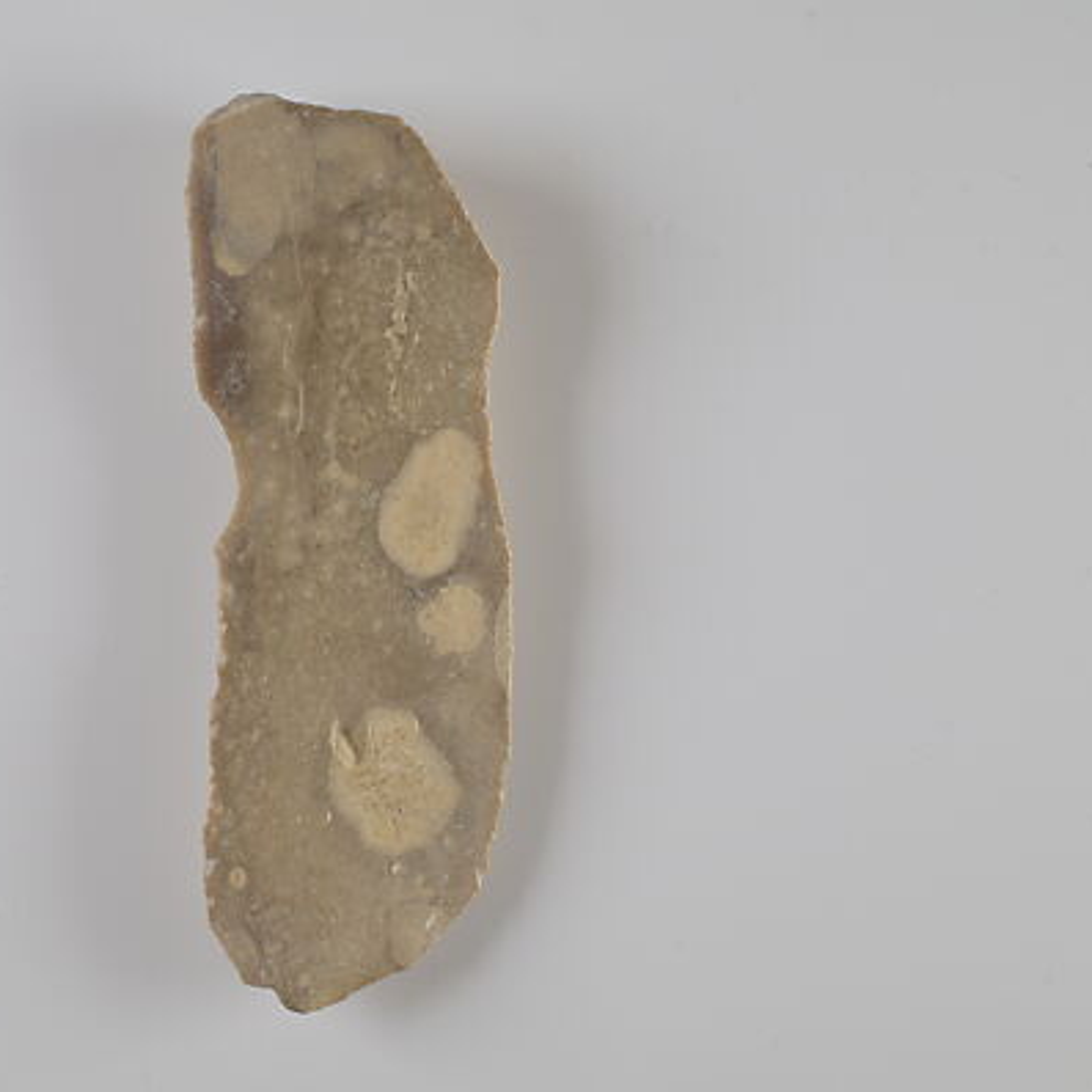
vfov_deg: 22.5
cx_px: 349
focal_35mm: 77
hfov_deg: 22.4
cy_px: 545
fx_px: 2748
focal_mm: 40
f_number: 18
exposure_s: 1/30
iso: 125
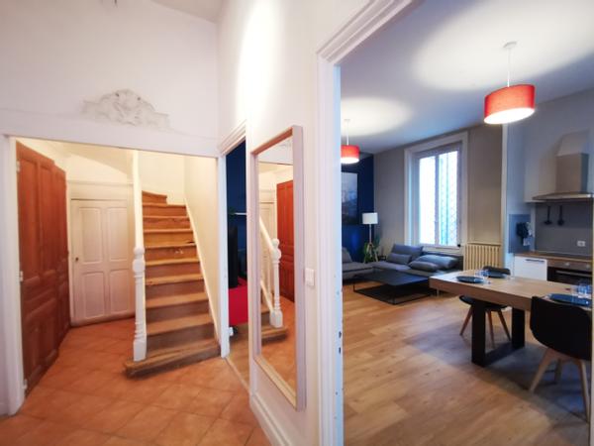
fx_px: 275
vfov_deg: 78.1
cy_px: 223
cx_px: 297
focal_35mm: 16
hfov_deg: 94.5
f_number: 2.2
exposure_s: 1/25
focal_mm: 2.35
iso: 800
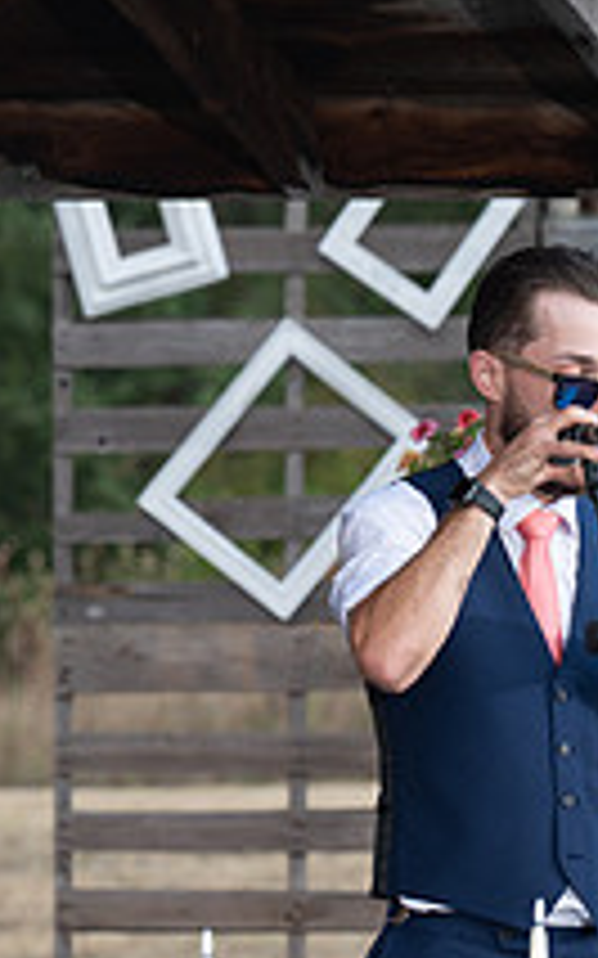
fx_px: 10855
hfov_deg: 3.2
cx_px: 108
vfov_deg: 5.0
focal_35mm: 416
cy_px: 789
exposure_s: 1/125
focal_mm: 150
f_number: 5.6
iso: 320
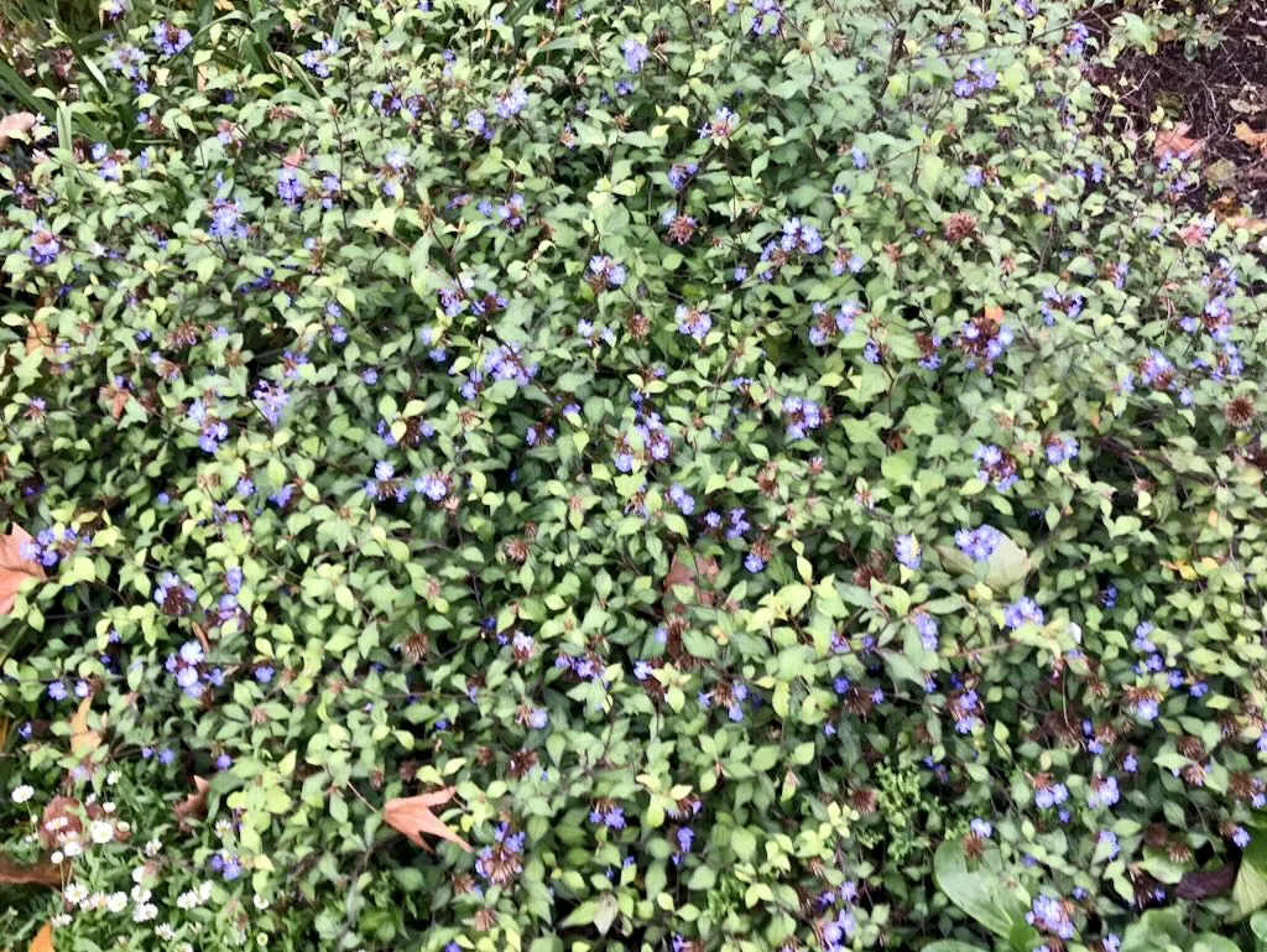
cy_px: 476
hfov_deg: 63.4
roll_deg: -1.6
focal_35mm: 28
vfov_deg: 49.8
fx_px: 1025
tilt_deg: -38.4
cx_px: 634
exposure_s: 1/100
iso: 25
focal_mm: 3.99
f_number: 1.8
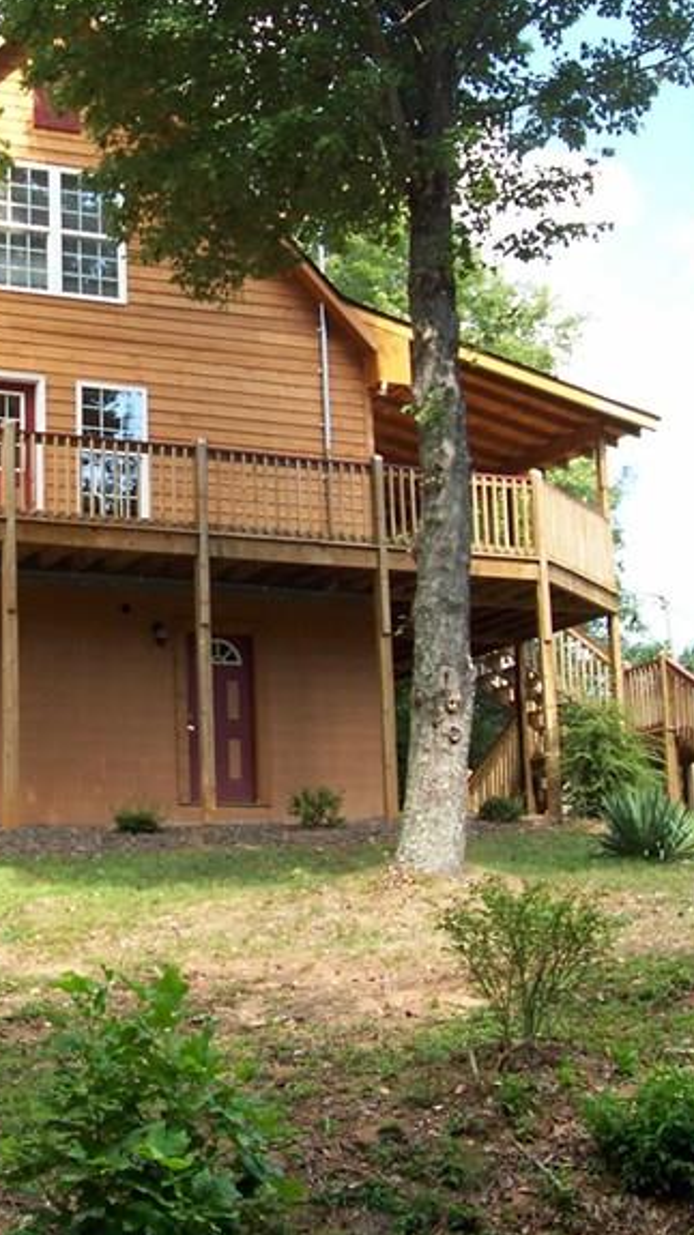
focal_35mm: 66
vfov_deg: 31.9
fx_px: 2161
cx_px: 174
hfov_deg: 18.1
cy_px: 535
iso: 80
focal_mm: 5.6
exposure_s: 1/331
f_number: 2.7
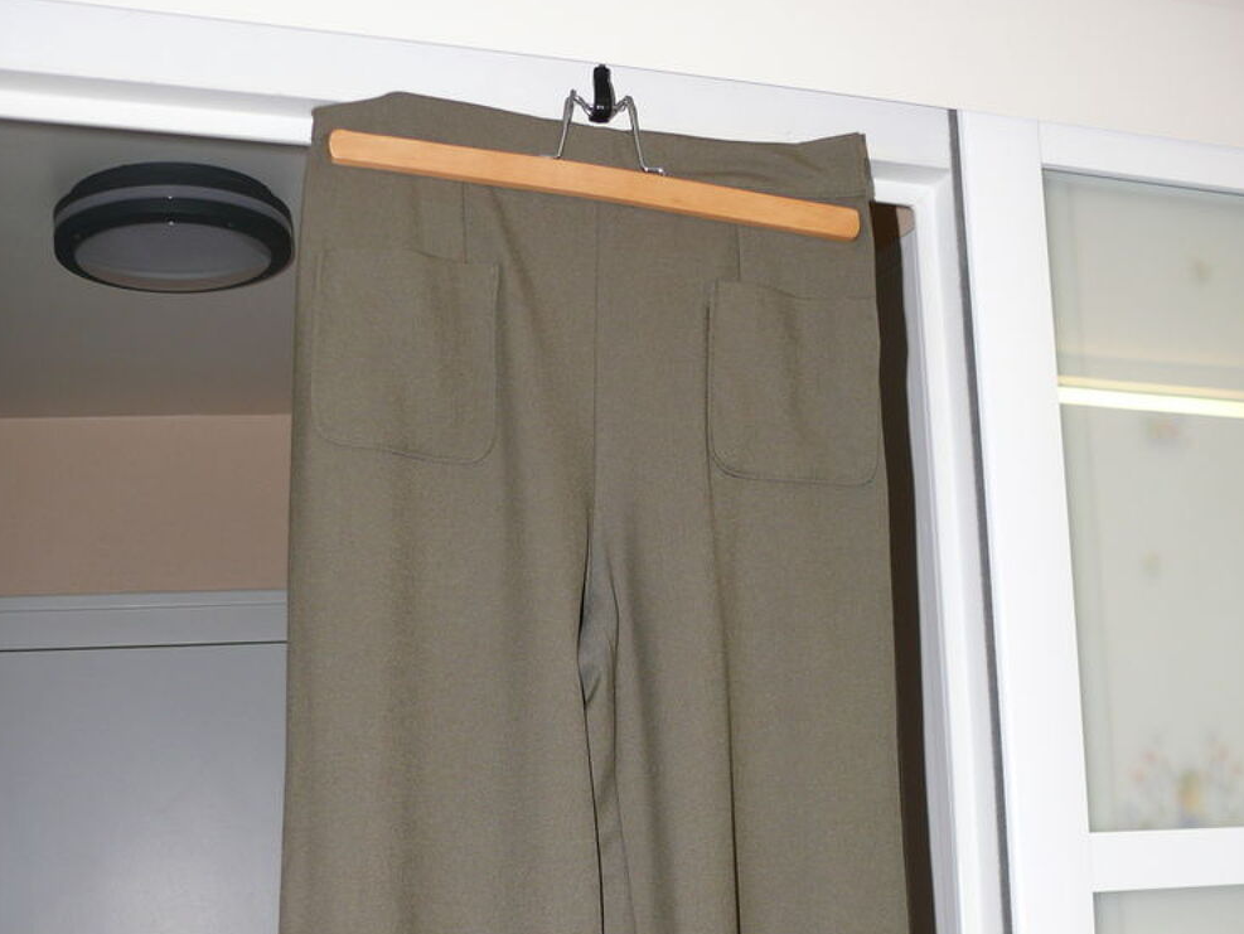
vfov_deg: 26.2
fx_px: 1941
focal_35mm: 54
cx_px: 619
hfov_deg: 35.5
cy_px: 835
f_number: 2.8
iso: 100
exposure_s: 1/30
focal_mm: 8.2
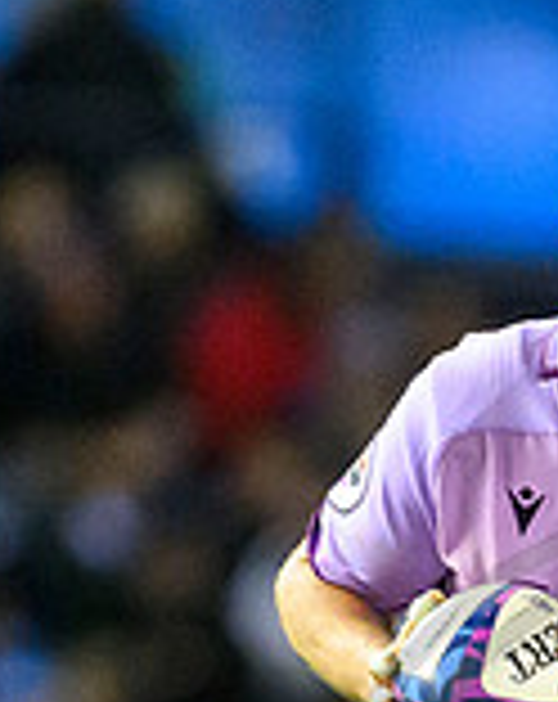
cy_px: 1512
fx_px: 59272
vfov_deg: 0.7
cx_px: 912
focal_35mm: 2860
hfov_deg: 0.5
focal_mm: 400
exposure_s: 1/1250
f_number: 2.8
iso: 10000
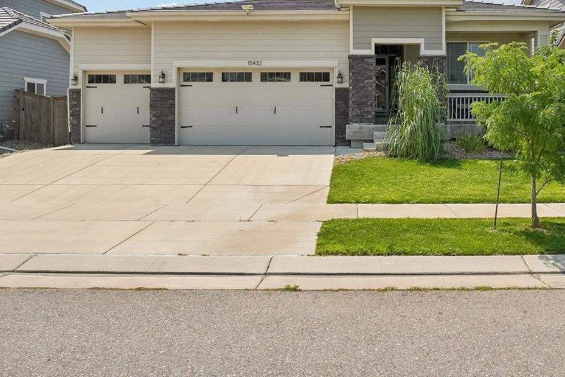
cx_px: 353
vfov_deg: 41.4
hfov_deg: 59.5
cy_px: 107
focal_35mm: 31
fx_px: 486
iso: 400
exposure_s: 1/2000
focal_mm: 12
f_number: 8
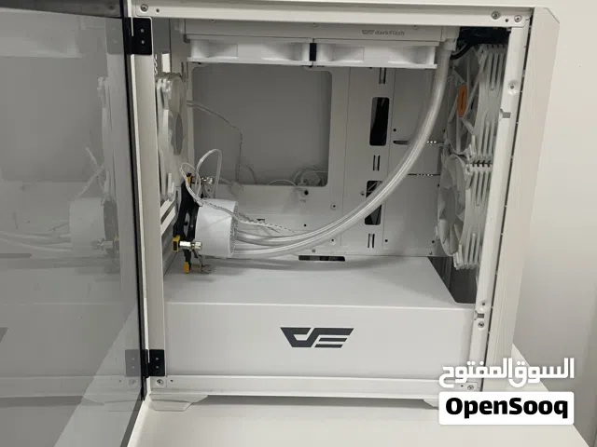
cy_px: 224
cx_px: 298
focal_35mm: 26
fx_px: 448
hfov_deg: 67.3
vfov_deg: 53.1
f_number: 1.6
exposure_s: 1/60
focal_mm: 4.2
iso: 250
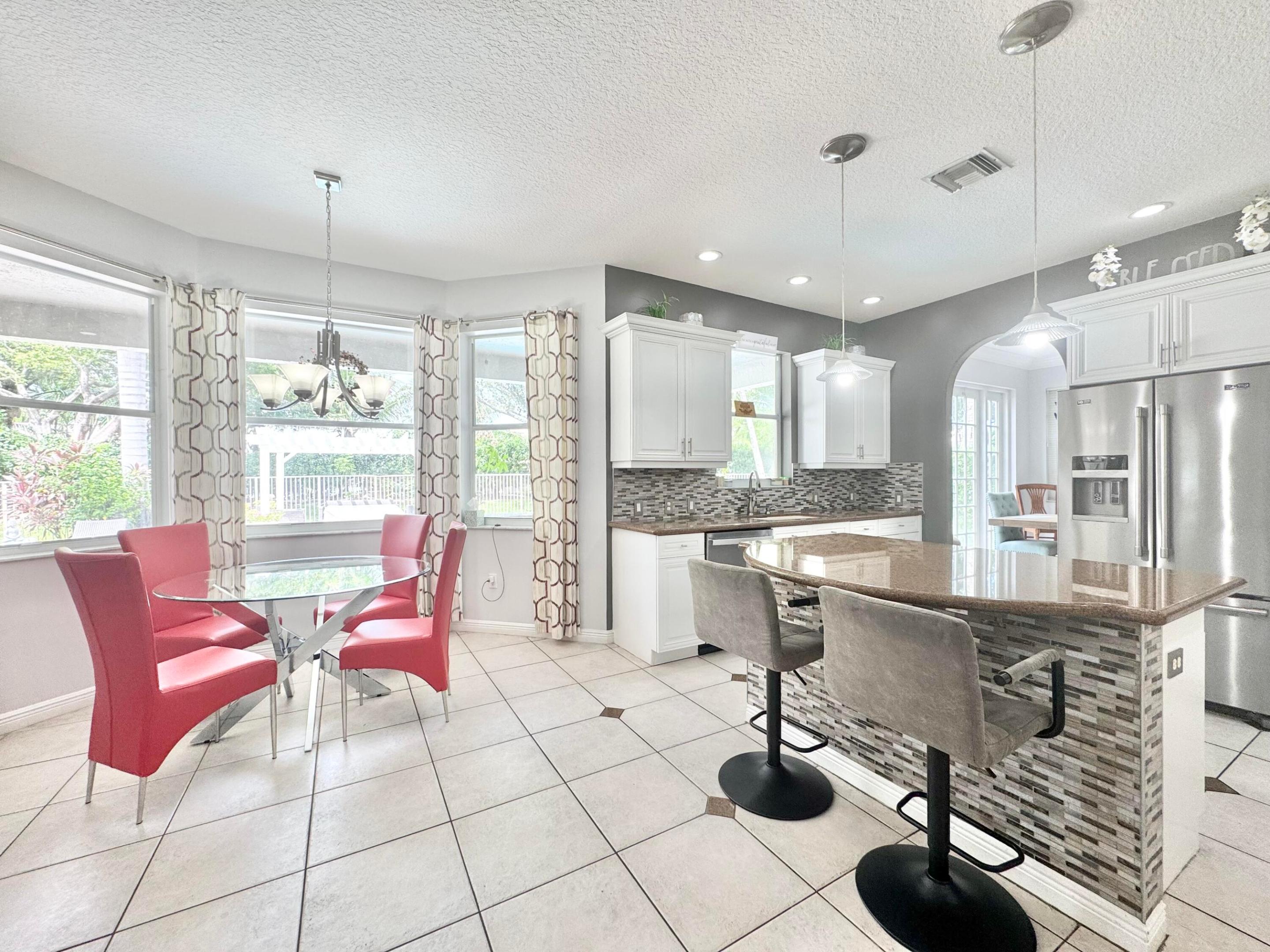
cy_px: 476
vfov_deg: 85.7
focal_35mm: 14
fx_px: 514
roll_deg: +0.6
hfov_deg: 102.1
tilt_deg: -1.3
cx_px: 635
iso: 64
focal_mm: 2.22
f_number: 2.2
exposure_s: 1/120
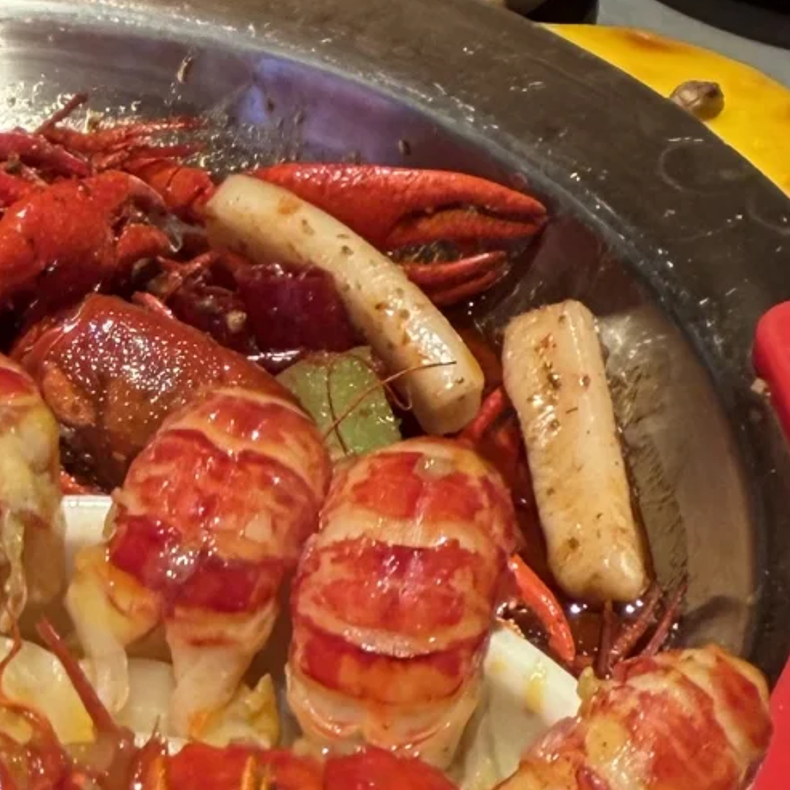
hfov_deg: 26.9
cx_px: 104
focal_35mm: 62
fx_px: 1601
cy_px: 969
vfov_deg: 24.8
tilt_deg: -51.7
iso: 125
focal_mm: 2.22
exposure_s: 1/100
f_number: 2.2
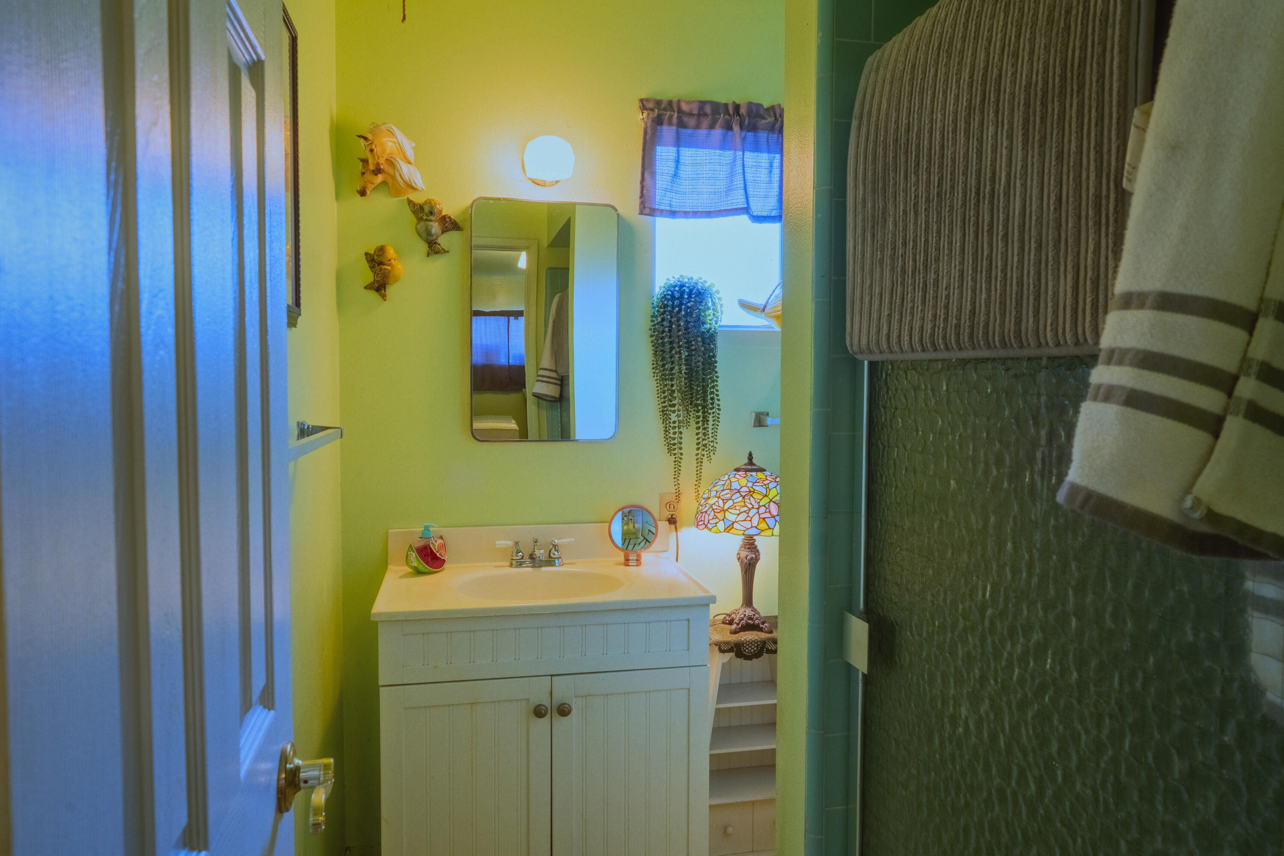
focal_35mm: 24
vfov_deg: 53.1
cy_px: 428
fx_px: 856
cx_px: 642
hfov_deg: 73.7
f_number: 9
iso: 2000
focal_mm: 24
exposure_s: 1/200
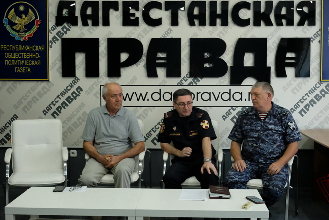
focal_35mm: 47
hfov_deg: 41.9
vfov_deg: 28.6
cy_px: 100
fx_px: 430
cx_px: 175
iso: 12800
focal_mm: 27.7
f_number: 7.1
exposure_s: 1/240
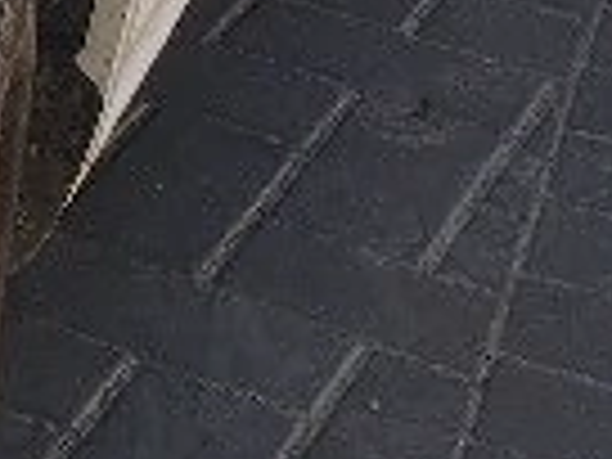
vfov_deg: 6.8
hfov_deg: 8.8
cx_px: -788
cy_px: -628
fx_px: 3642
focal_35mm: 206
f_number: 1.8
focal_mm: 4.26
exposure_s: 1/101
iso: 100
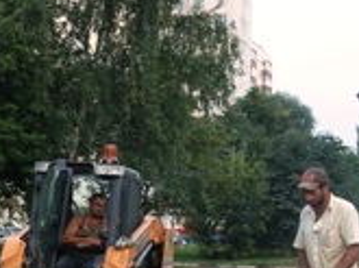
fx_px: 1138
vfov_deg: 13.2
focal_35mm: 110
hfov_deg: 17.8
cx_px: 81
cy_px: 291
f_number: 5.6
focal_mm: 28
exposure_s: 1/125
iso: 400
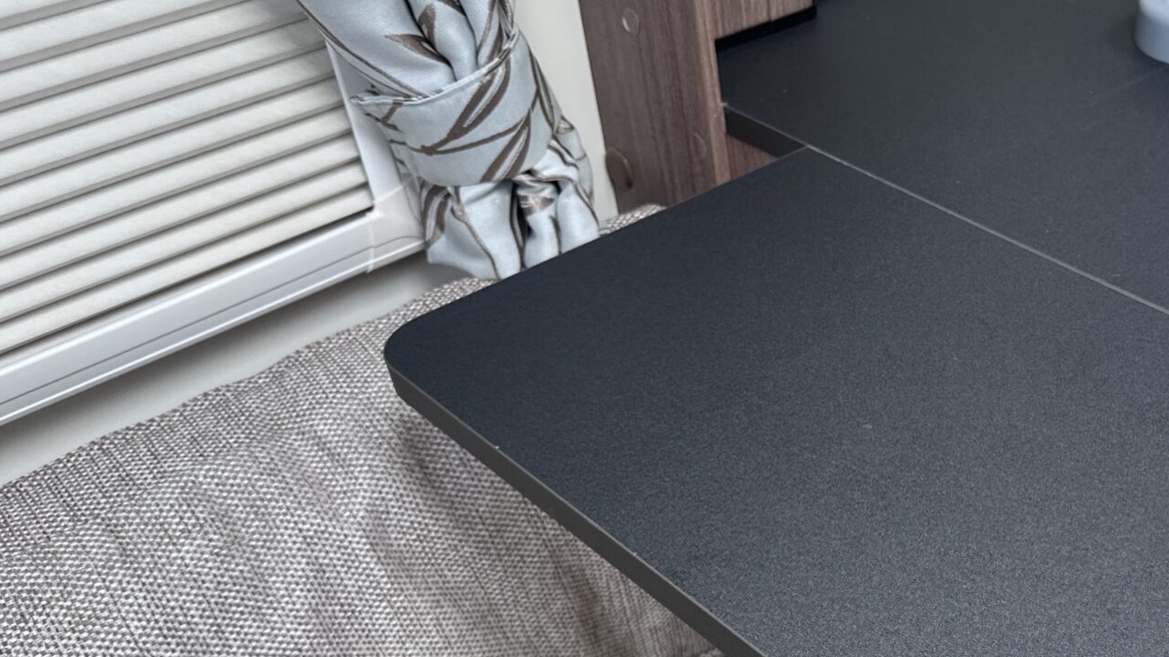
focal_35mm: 42
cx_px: 937
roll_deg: -1.1
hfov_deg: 45.8
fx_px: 1302
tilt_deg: -38.9
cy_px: 583
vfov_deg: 27.4
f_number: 1.78
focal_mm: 6.86
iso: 50
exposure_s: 1/123
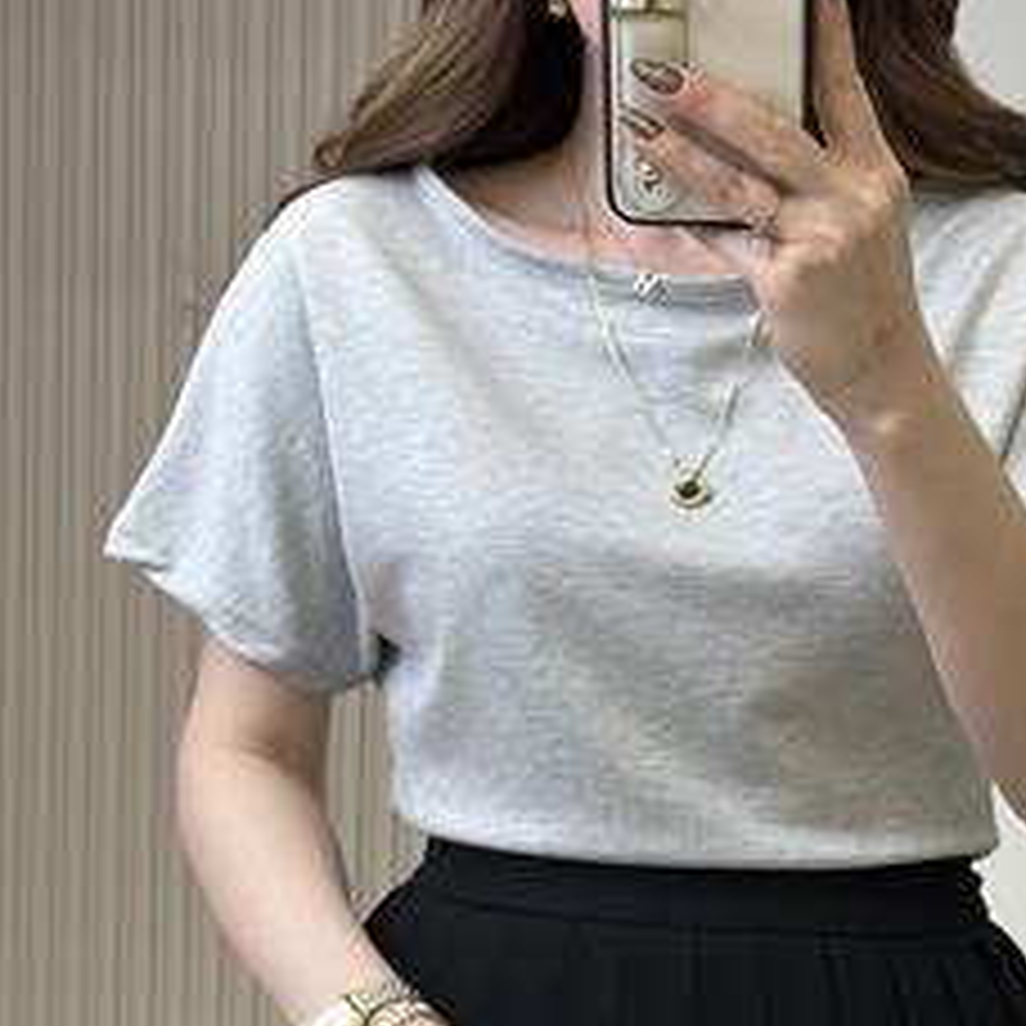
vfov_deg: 17.5
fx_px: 3320
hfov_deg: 17.5
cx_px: 670
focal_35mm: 99
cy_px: 682
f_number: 1.78
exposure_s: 1/267
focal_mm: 6.86
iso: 80
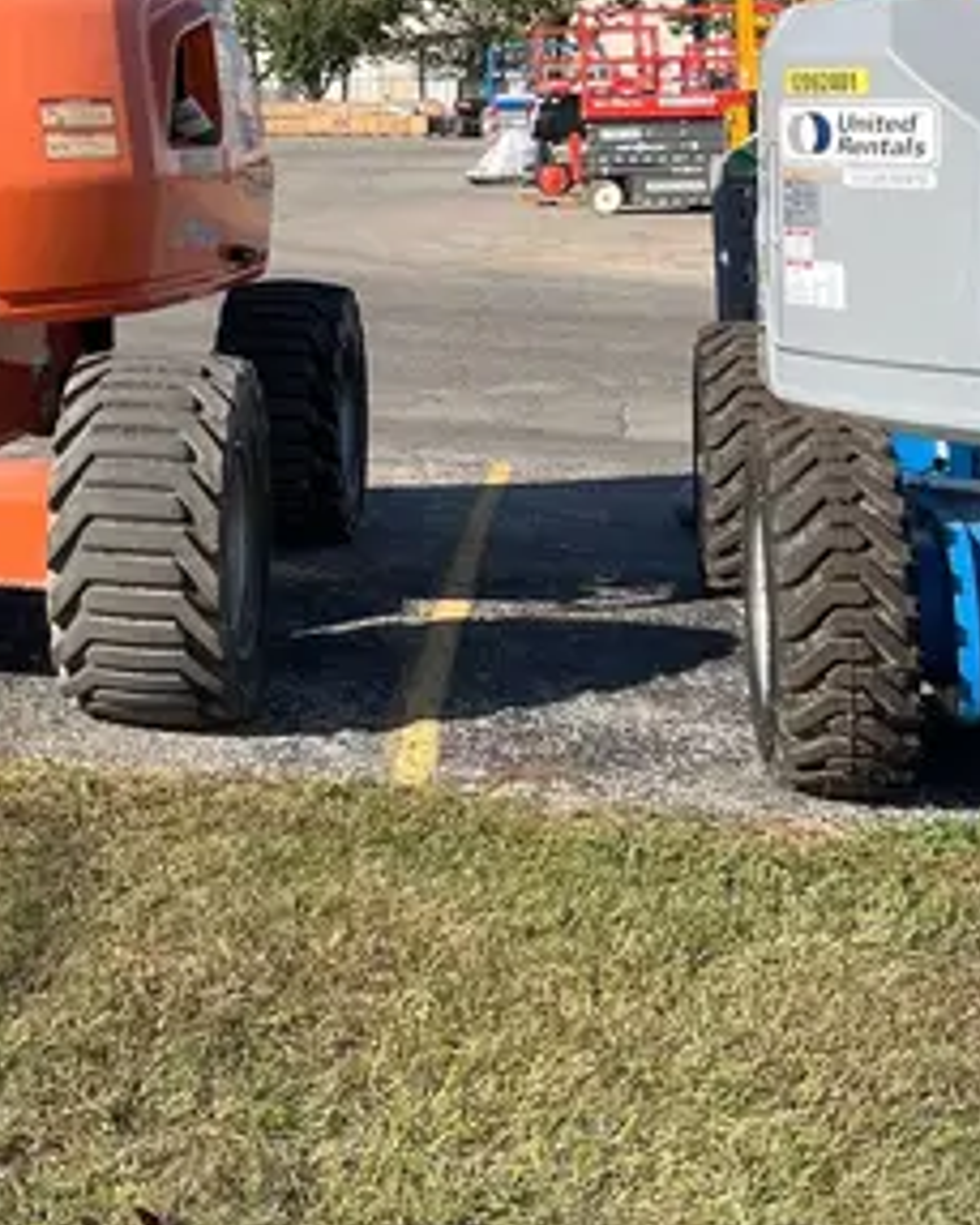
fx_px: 2355
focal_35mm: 65
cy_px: -28
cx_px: -128
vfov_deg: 27.3
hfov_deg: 22.1
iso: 50
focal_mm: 5.1
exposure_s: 1/3049
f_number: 1.6
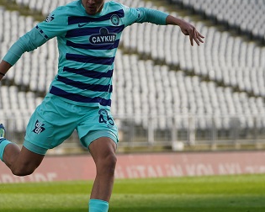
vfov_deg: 4.3
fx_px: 2808
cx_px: 103
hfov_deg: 5.4
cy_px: 107
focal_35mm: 358
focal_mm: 200
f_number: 5.6
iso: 800
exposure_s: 1/2000
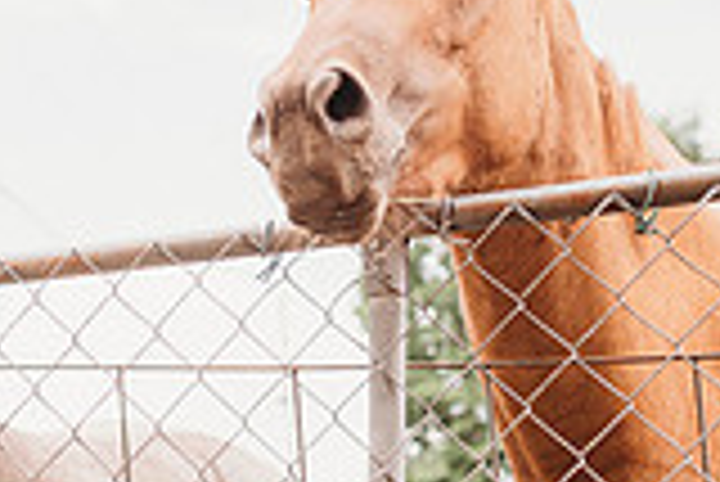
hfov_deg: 22.1
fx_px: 1742
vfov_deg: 15.7
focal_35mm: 87
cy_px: 223
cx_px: -72
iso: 100
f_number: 2.2
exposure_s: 1/1000
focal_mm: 24
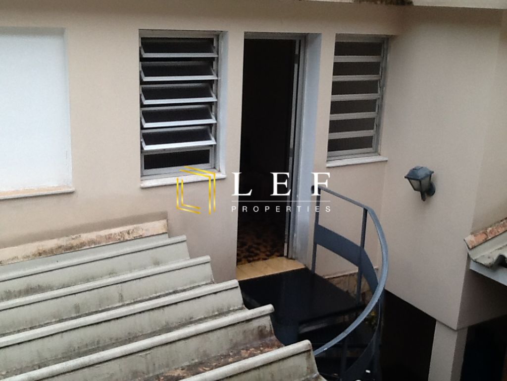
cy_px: 190
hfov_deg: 42.9
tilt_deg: -16.7
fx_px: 644
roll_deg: +0.3
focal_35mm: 44
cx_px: 254
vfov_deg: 32.9
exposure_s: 1/120
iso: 50
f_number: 2.4
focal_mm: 2.03
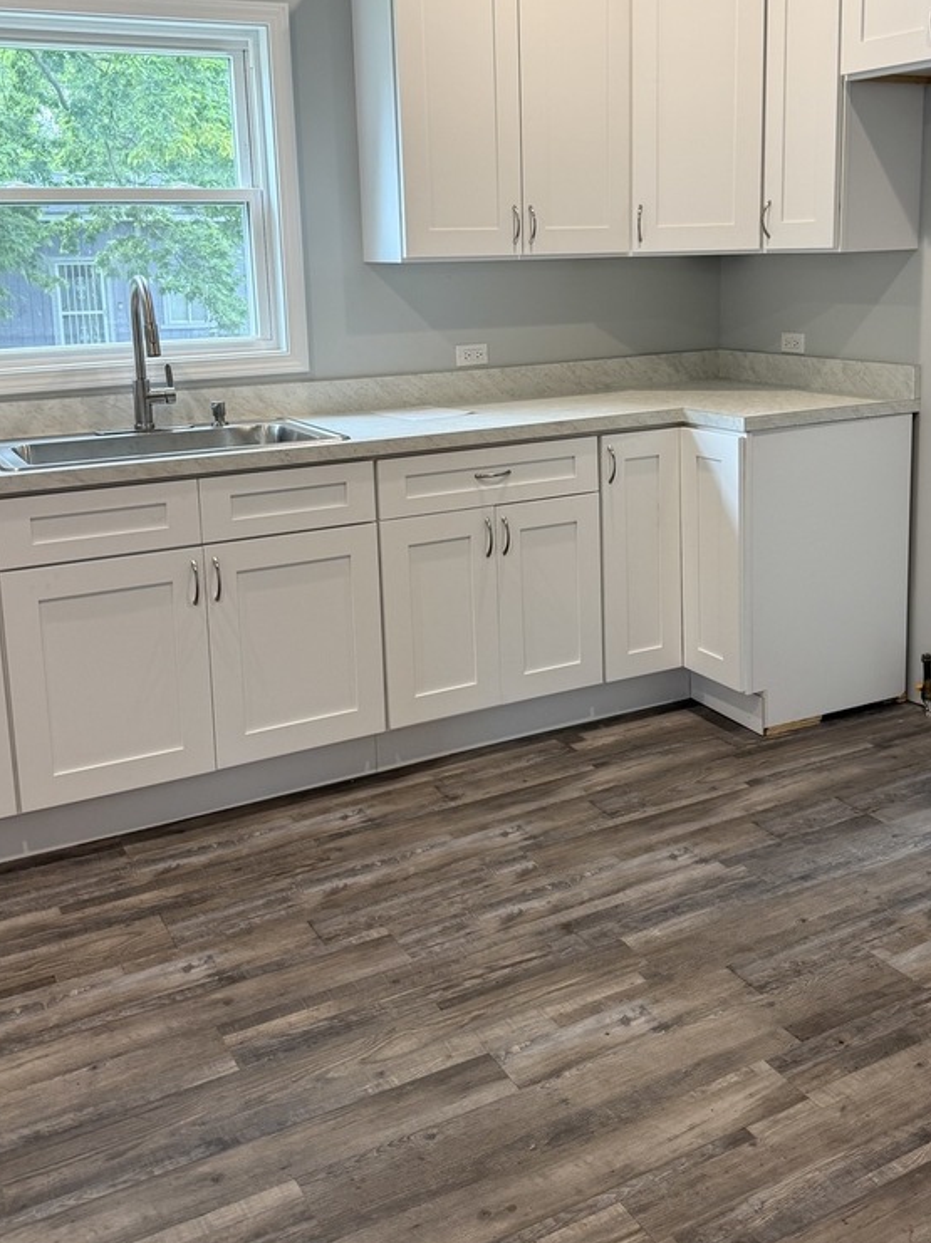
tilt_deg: -8.9
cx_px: 540
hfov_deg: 40.6
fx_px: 1256
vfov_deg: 52.2
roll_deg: +0.4
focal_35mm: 35
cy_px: 483
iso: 125
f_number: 1.78
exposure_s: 1/120
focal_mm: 6.76
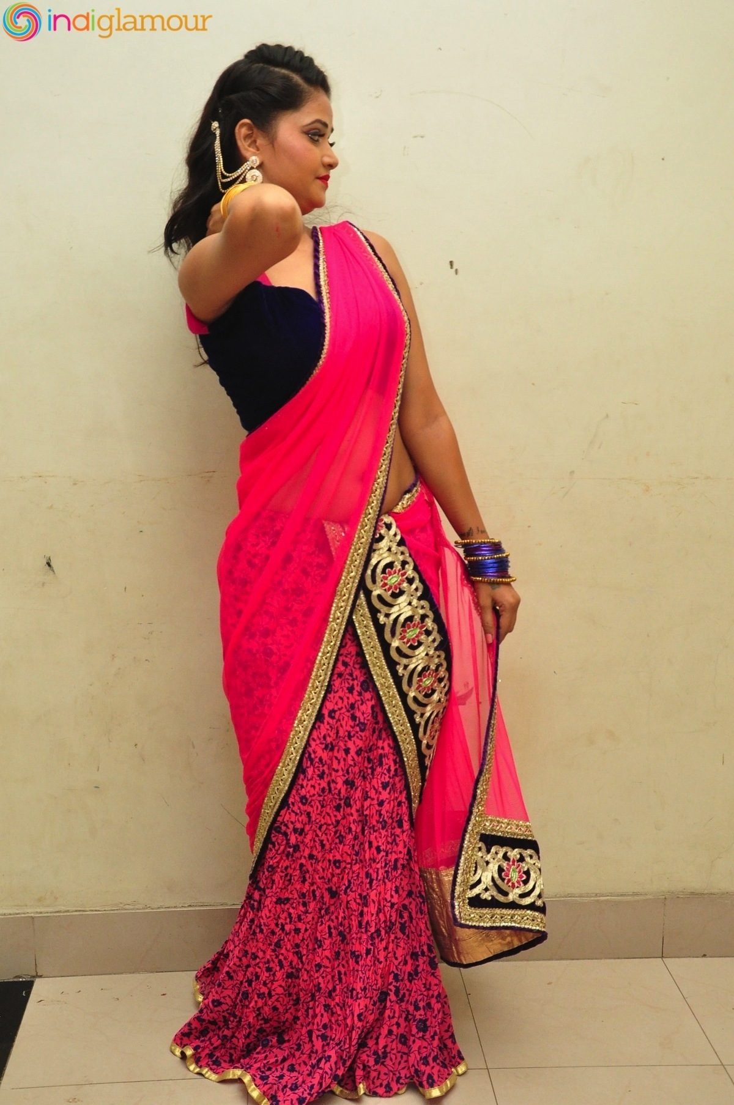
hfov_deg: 29.8
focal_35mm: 45
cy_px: 552
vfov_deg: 43.7
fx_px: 1380
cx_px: 367
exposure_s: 1/125
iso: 1600
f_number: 7.1
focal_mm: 30
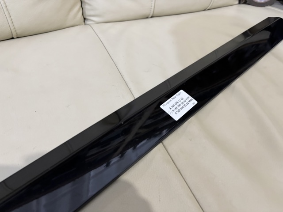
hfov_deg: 67.3
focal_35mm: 26
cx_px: 142
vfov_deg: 53.1
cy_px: 106
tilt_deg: -48.4
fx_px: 213
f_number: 1.6
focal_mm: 5.96
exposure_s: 1/33
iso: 400
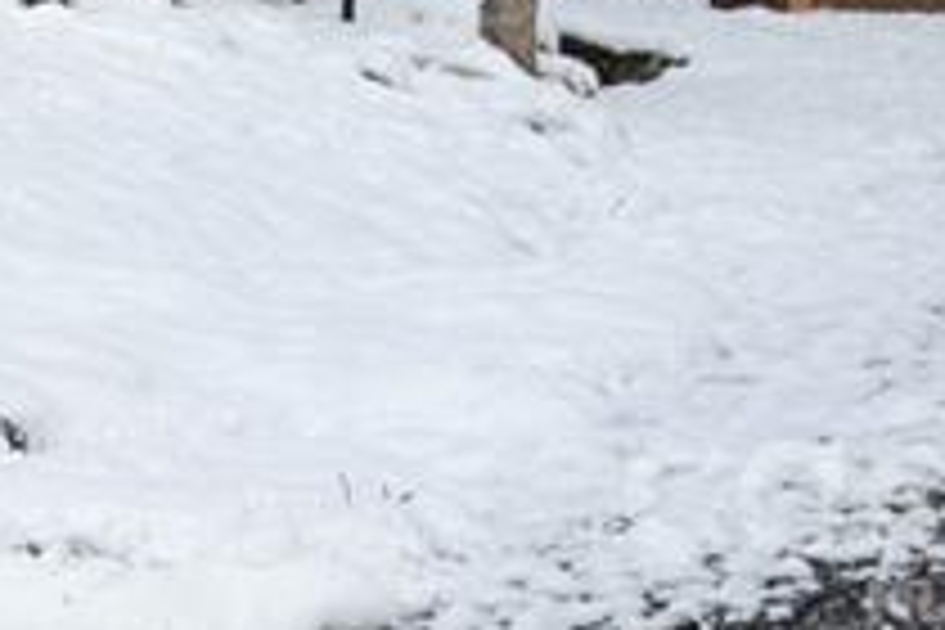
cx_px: -333
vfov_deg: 6.9
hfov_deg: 10.6
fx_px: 4987
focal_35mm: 190
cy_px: -729
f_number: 8
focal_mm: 26
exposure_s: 1/250
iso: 100
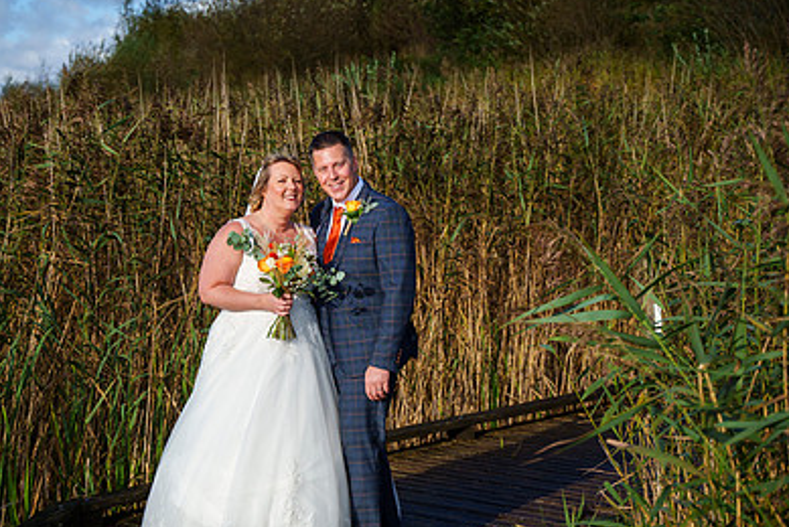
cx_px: 320
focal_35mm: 70
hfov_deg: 28.8
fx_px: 1535
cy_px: 265
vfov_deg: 19.5
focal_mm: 47
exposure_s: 1/6400
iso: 400
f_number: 3.2
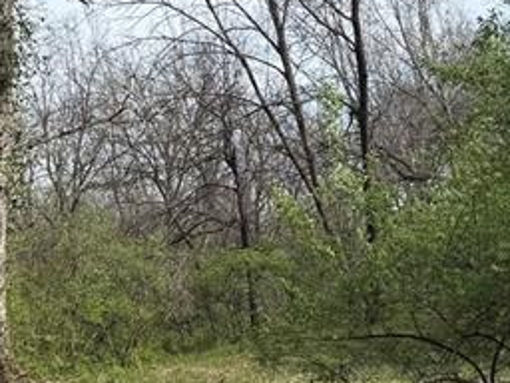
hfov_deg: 20.4
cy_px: 323
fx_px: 1414
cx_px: 207
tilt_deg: -1.8
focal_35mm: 96
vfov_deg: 15.3
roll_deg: -0.6
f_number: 1.78
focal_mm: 6.76
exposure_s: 1/2907
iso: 80
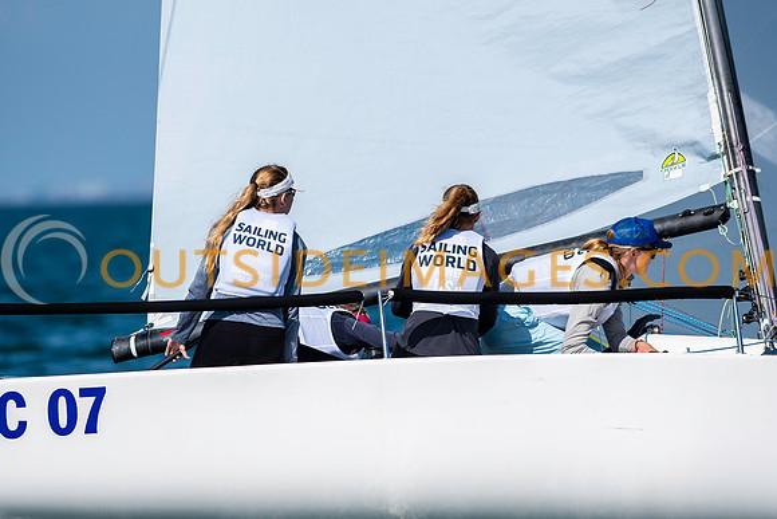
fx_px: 9714
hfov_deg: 4.6
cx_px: 388
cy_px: 260
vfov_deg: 3.1
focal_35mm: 450
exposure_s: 1/4000
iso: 200
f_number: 5
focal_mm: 300
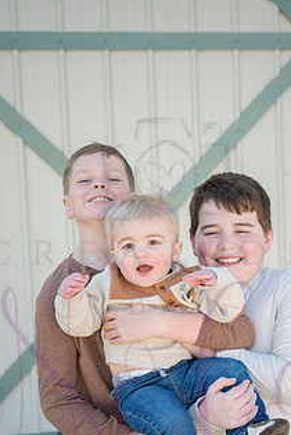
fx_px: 883
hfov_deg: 18.7
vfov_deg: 27.5
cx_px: 170
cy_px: 302
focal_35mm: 73
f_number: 5
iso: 400
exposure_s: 1/640
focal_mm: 51
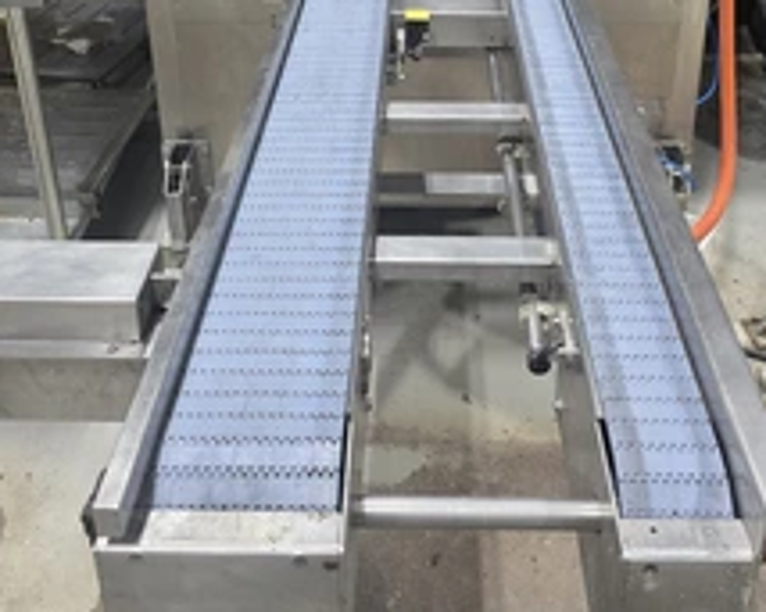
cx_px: 412
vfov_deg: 33.6
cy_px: 54
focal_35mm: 42
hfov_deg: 43.8
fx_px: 952
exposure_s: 1/120
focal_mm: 6.3
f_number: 1.7
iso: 160
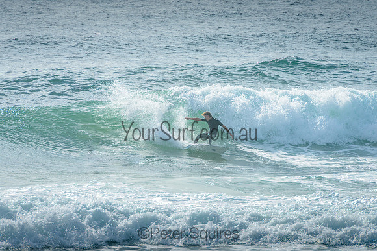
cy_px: 117
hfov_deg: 4.2
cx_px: 185
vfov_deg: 2.8
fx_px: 5137
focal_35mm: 490
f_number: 9
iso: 200
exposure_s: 1/1600
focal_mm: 400
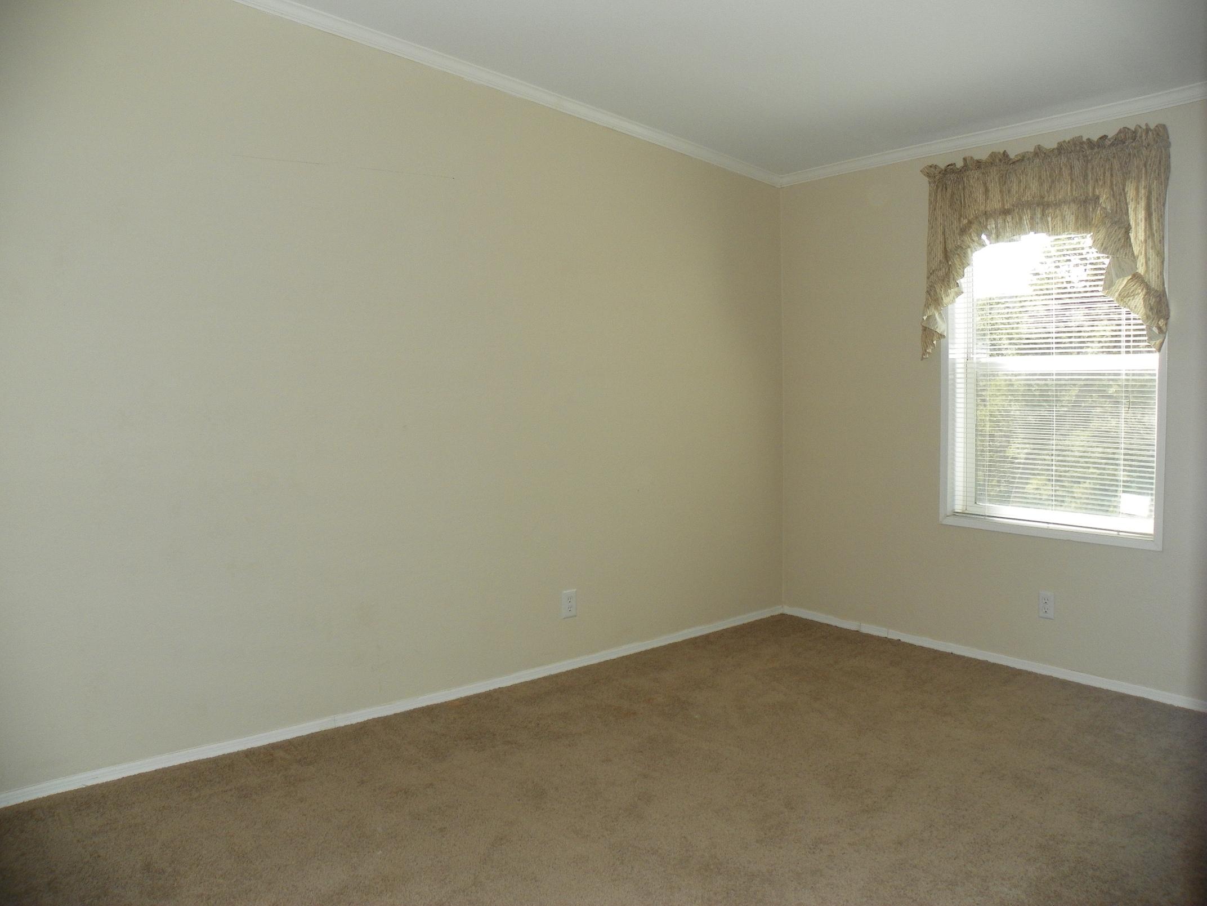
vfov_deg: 53.1
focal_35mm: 26
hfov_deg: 67.3
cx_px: 604
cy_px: 453
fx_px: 907
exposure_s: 1/125
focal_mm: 4.6
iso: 64
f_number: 2.8
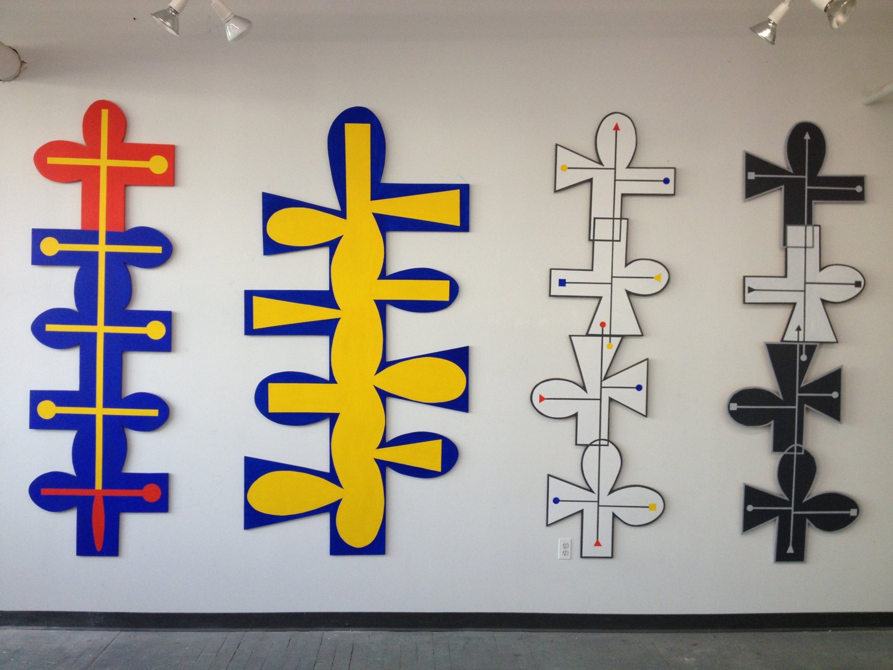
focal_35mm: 35
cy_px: 335
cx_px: 446
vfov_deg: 40.7
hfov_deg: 52.6
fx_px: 903
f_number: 2.4
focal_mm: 4.28
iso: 80
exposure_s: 1/120
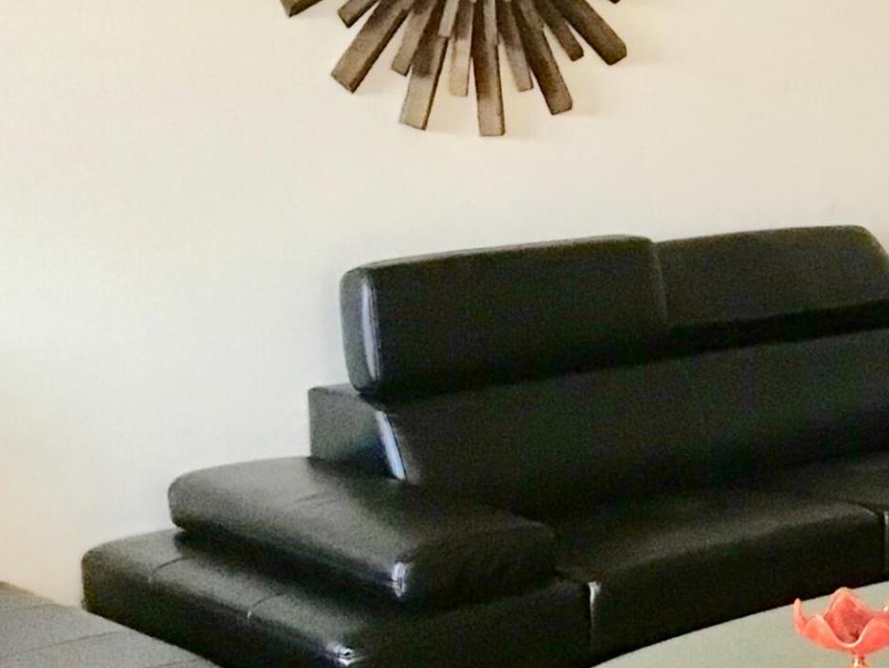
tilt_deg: -9.7
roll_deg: -0.1
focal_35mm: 96
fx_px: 2466
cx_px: 1023
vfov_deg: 15.4
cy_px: 364
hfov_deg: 19.4
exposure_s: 1/20
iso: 200
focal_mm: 3.3
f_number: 2.4
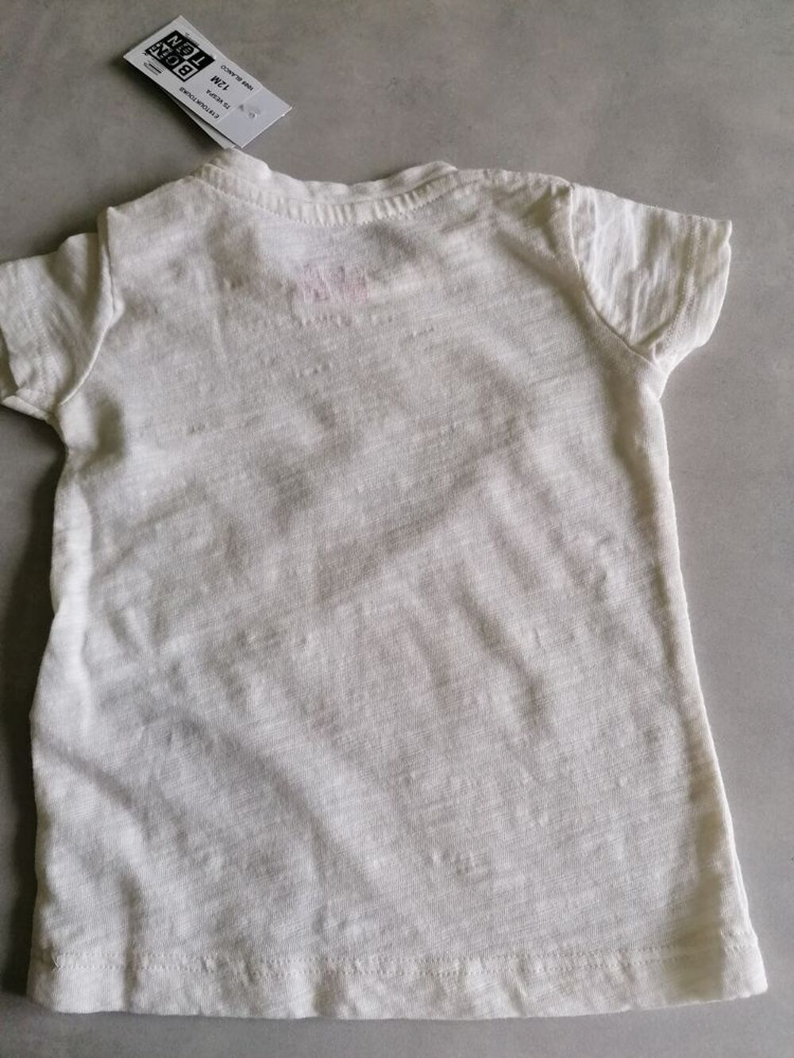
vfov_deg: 65.3
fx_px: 826
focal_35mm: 27
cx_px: 397
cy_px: 529
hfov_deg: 51.4
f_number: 1.8
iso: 160
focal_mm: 4.75
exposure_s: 1/50
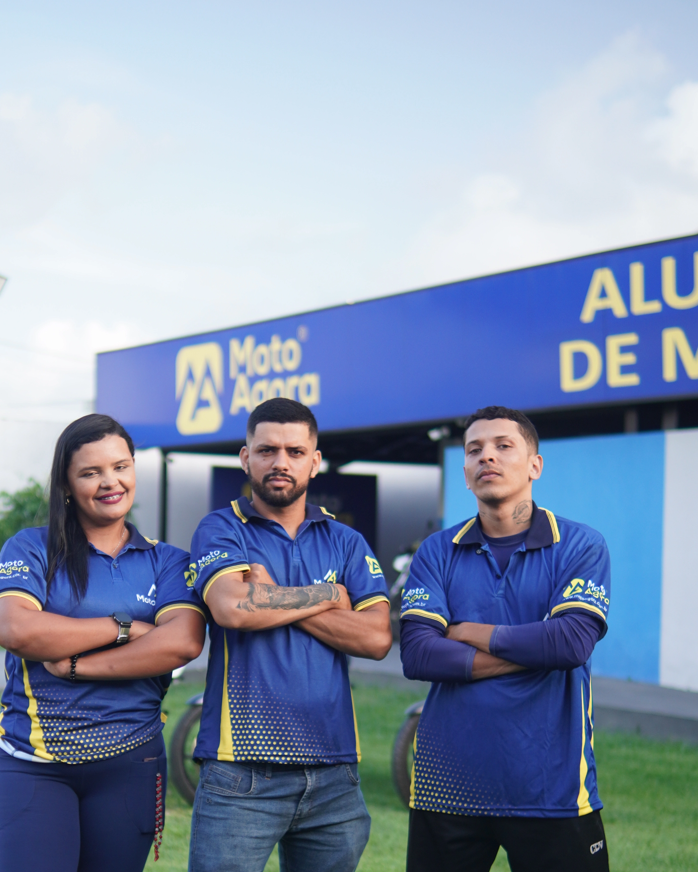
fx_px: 2035
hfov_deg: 19.4
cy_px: 649
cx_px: 244
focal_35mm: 79
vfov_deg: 24.0
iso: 160
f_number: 1.4
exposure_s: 1/125
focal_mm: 33
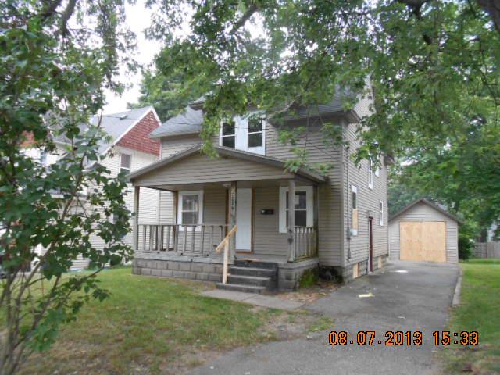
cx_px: 250
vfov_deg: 53.1
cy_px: 188
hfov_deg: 67.3
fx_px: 376
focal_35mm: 26
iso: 400
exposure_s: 1/160
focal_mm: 4.6
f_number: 3.5
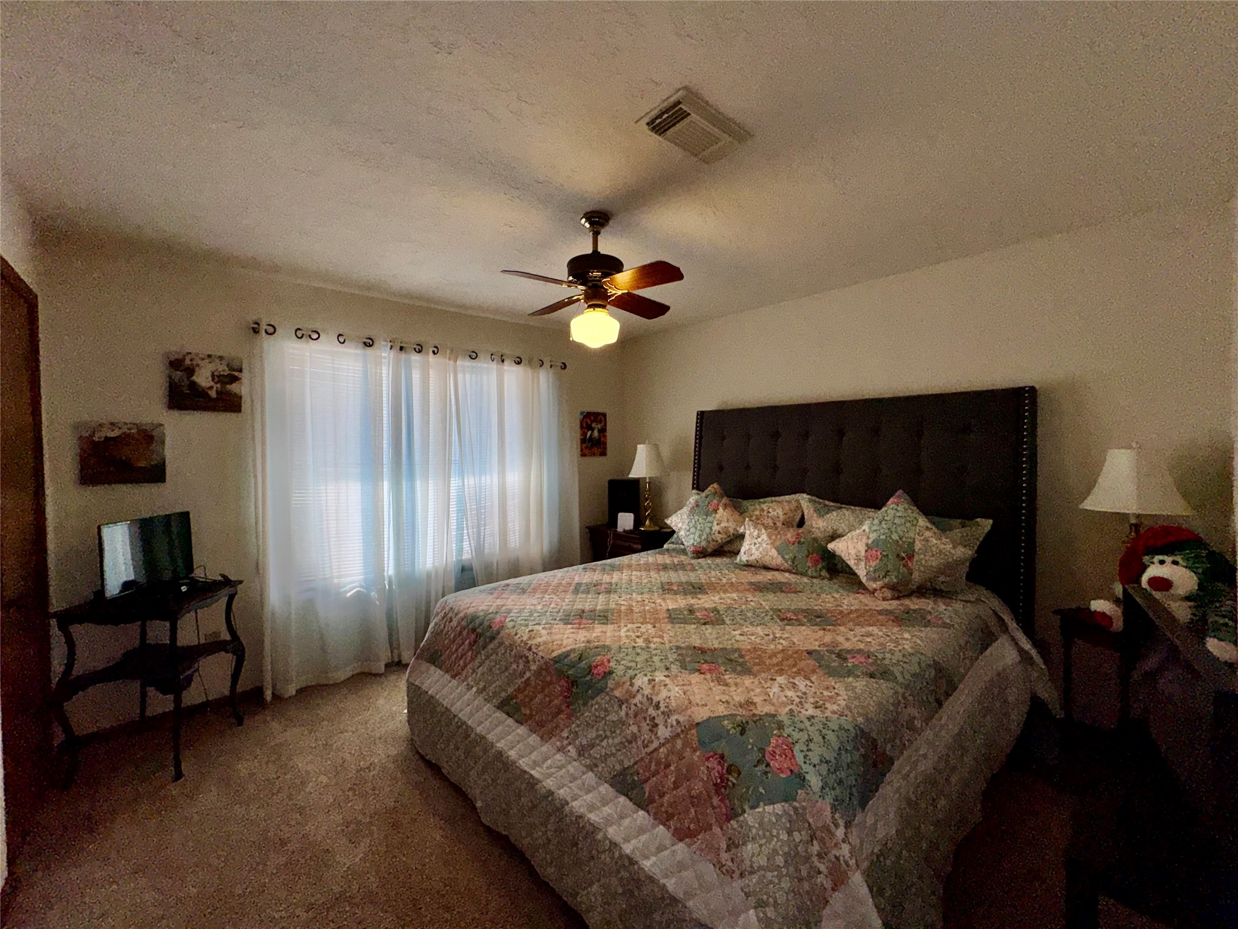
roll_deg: +0.6
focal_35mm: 14
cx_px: 619
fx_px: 501
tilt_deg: -2.2
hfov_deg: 102.1
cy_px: 464
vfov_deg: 85.7
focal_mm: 2.22
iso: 32
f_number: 2.2
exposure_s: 1/291
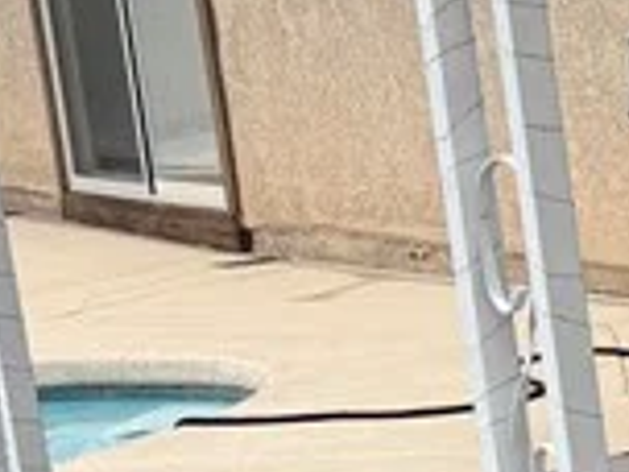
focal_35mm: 162
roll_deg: +4.1
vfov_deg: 9.1
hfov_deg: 9.0
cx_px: 2069
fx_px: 2944
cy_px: 75
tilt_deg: -6.3
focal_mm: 6.76
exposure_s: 1/3759
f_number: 1.78
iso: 100
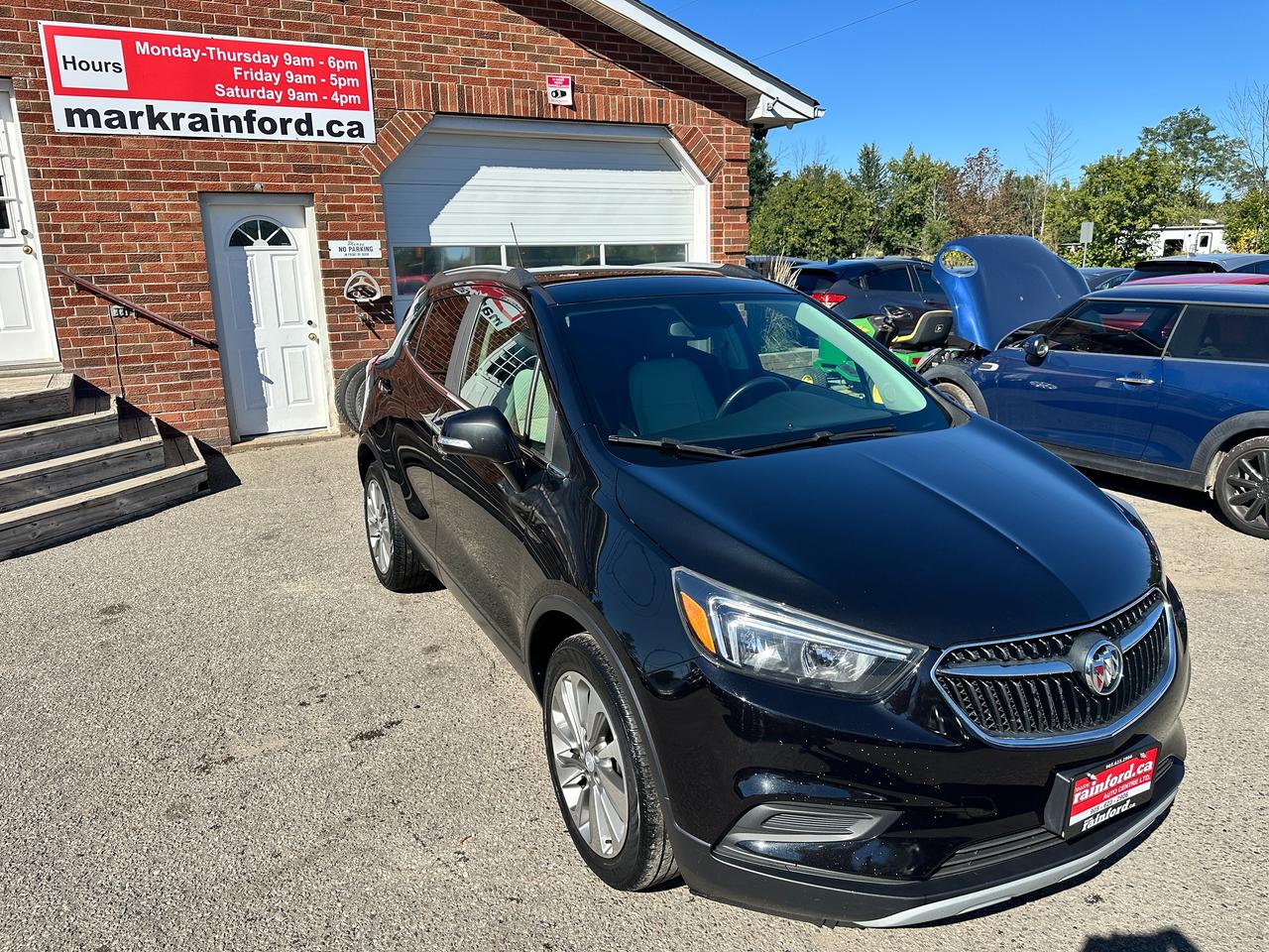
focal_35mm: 24
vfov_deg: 56.8
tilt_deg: -13.4
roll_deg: +1.8
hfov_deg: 71.6
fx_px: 880
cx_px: 634
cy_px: 476
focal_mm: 6.86
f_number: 1.78
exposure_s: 1/3155
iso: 80
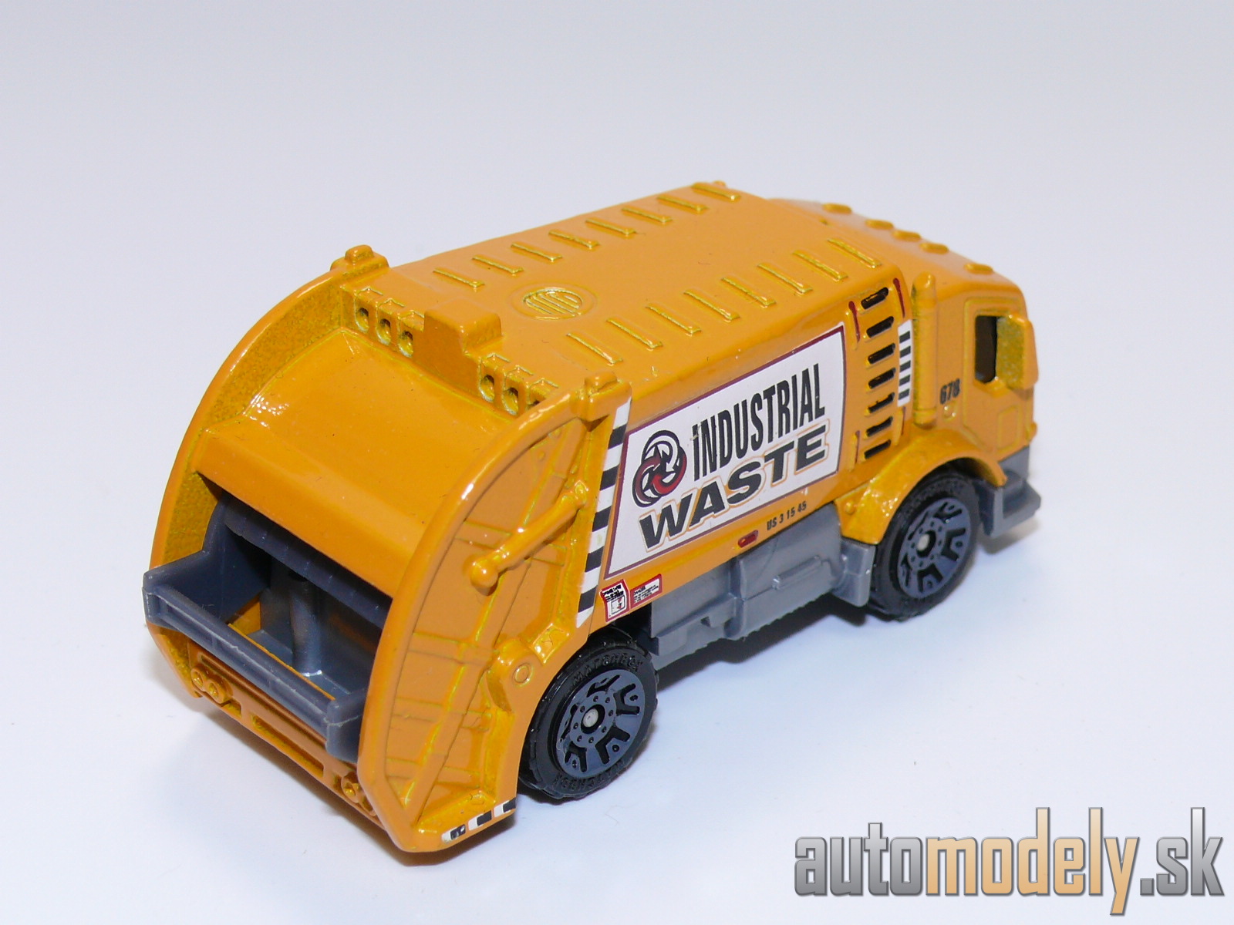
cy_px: 462
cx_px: 617
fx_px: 2888
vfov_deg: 18.2
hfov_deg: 24.1
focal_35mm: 81
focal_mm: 11.8
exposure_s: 1/30
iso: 100
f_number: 4
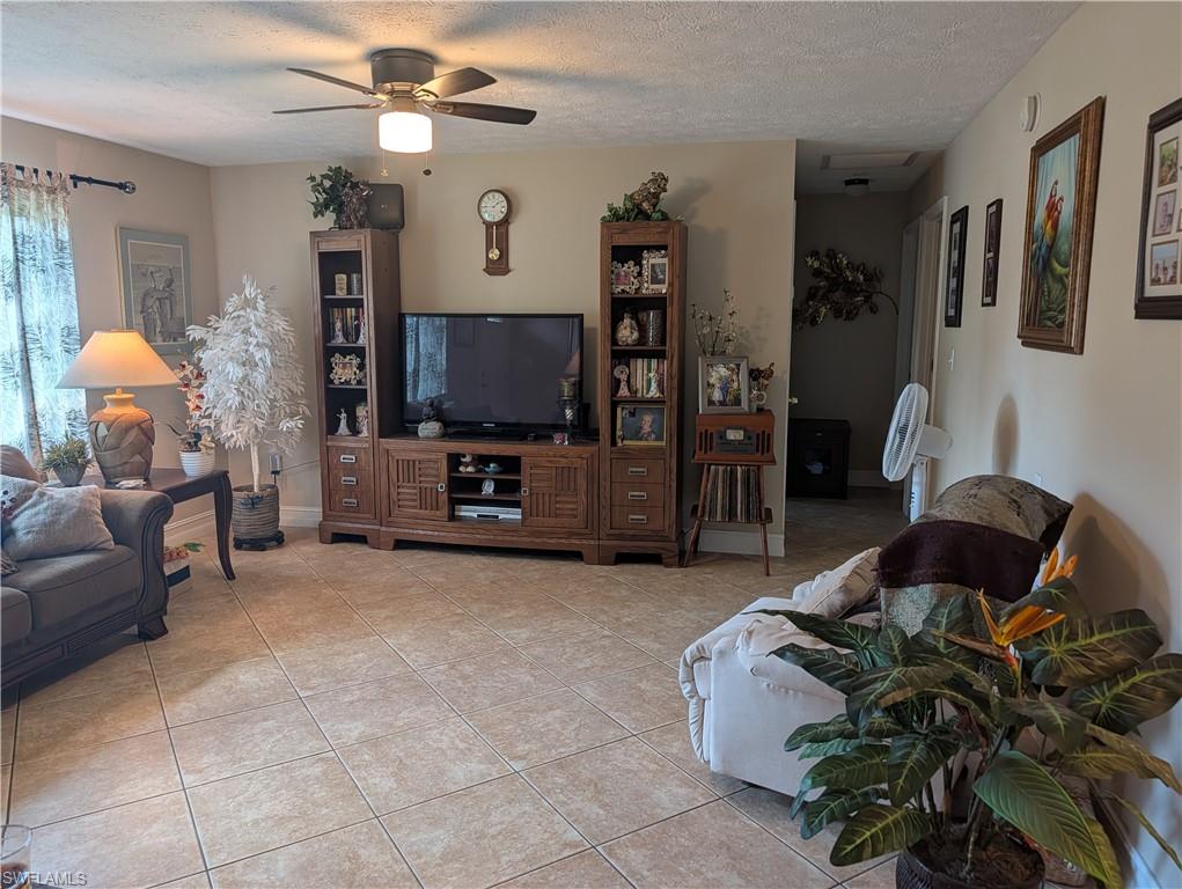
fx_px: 820
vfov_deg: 56.9
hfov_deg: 71.5
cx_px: 591
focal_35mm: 24
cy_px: 444
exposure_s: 1/60
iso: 113
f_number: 1.68
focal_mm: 6.9
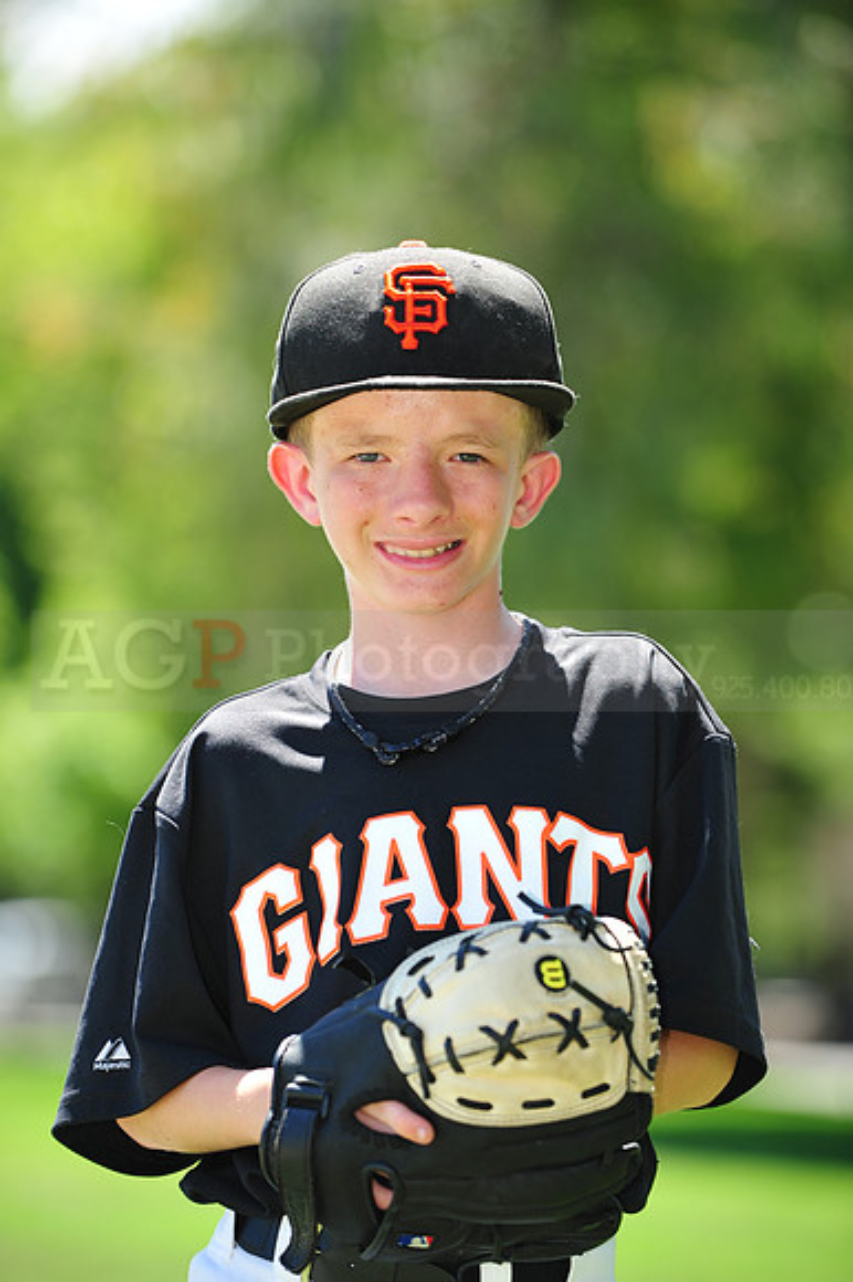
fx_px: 6227
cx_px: 426
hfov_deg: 7.8
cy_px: 641
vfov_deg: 11.8
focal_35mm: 175
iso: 200
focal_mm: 175
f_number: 4.5
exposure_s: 1/400
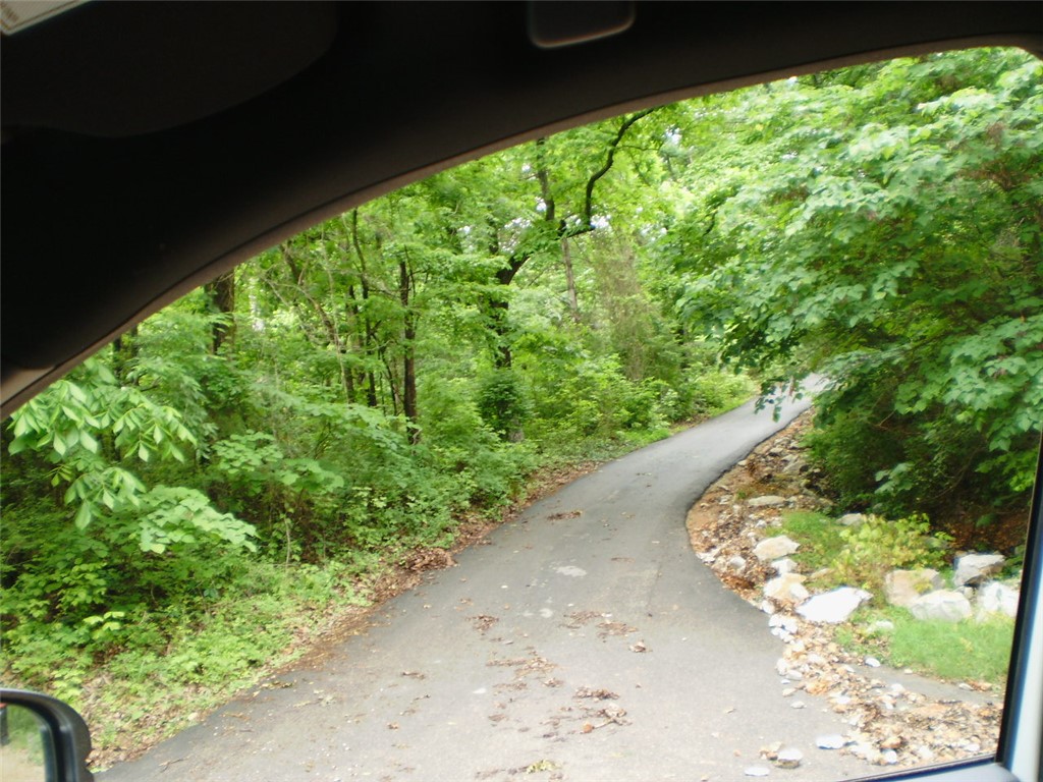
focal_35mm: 36
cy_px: 391
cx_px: 522
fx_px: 1085
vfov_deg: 39.7
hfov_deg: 51.4
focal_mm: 6.3
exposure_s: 1/30
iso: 64
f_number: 3.1
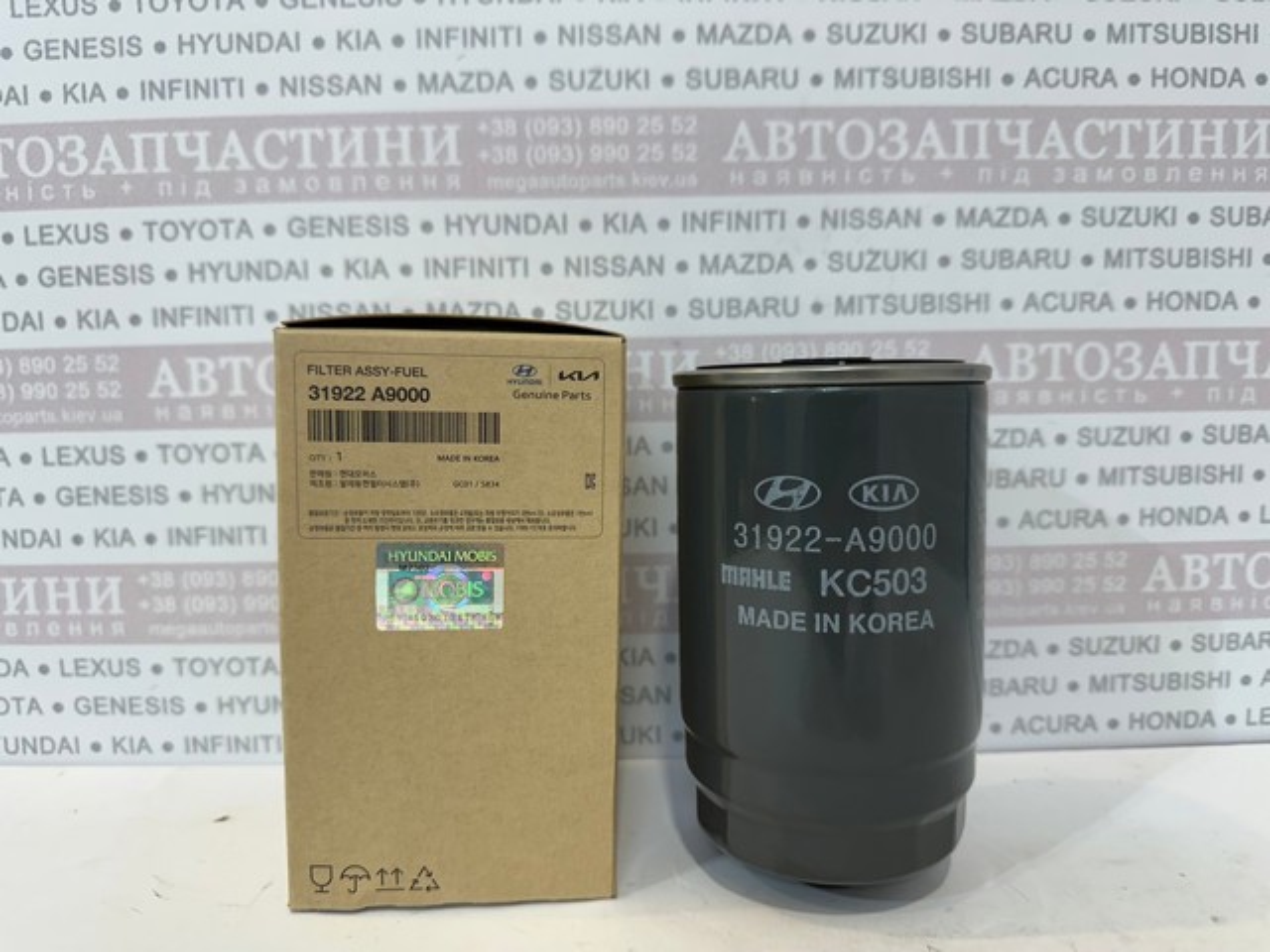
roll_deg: +1.0
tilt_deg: -5.3
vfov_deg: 56.8
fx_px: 881
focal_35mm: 24
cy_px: 476
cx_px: 635
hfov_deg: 71.6
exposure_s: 1/100
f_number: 1.78
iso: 100
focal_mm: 6.86
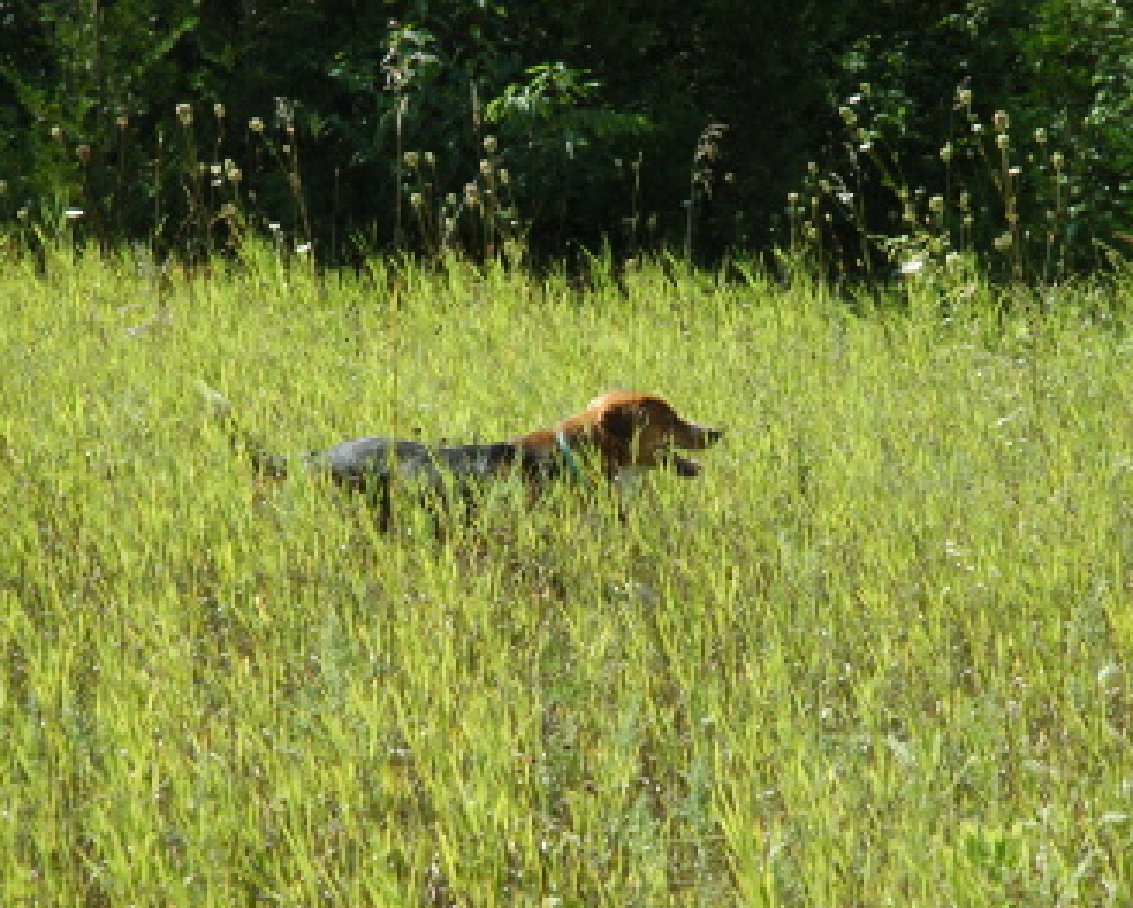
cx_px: 632
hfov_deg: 16.0
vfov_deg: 12.9
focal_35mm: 120
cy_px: 456
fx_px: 4027
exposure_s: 1/250
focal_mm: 70
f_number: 10
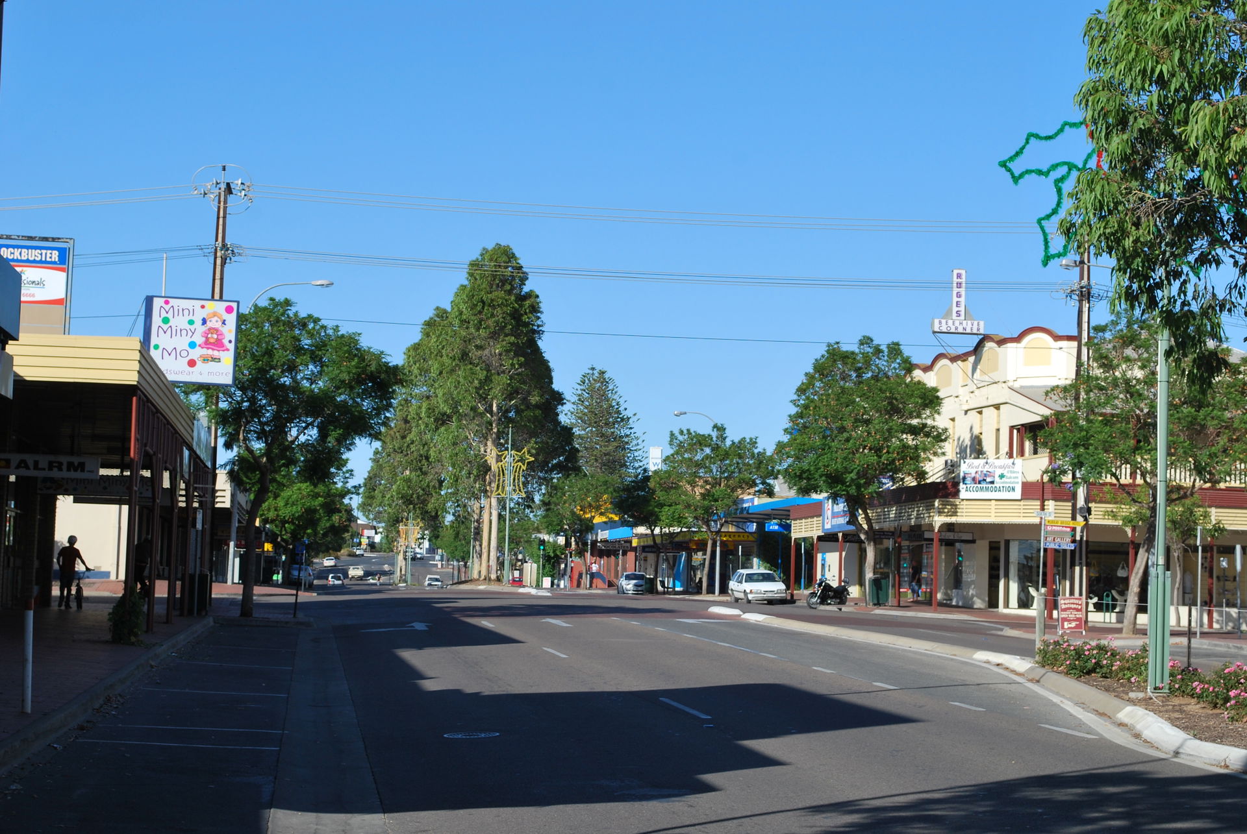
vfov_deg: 19.8
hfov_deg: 29.2
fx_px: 2393
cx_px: 624
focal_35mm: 69
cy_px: 417
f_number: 10
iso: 125
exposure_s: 1/250
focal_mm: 46
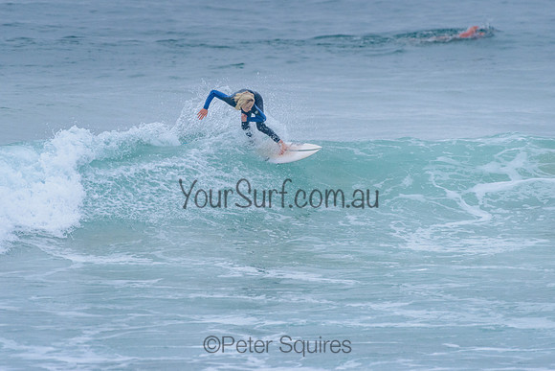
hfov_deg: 3.4
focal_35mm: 613
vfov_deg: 2.2
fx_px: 9450
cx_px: 264
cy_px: 144
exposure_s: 1/2000
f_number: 5.6
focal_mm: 500
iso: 1600
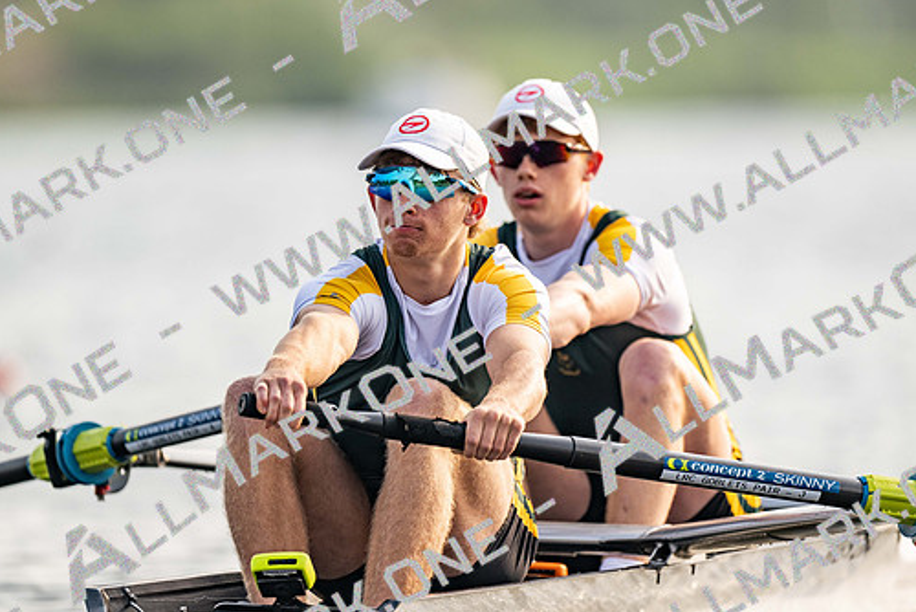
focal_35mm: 696
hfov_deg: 3.0
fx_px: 17719
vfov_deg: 2.0
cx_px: 438
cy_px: 322
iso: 280
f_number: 4
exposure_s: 1/2500
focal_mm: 600
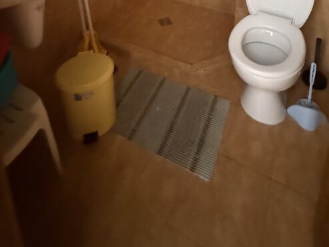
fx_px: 276
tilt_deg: -15.1
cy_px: -69
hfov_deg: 61.6
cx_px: 160
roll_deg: +1.2
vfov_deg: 34.9
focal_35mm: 29
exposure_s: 1/34
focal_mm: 2.22
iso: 1600
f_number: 2.2
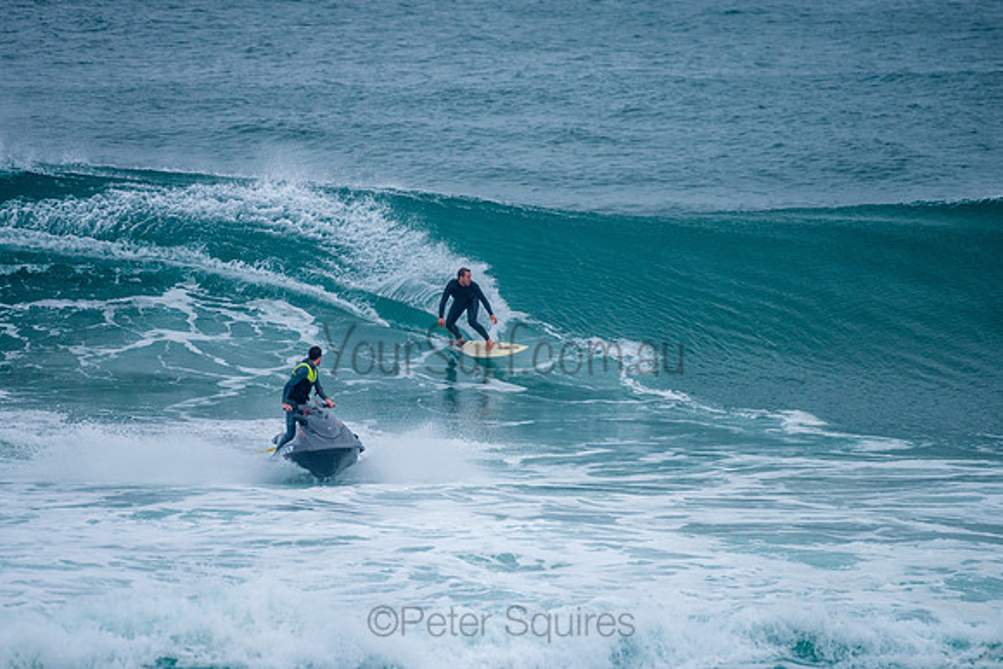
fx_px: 17088
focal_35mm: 613
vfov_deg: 2.2
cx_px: 482
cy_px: 309
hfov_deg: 3.4
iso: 400
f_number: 5.6
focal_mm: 500
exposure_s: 1/1250
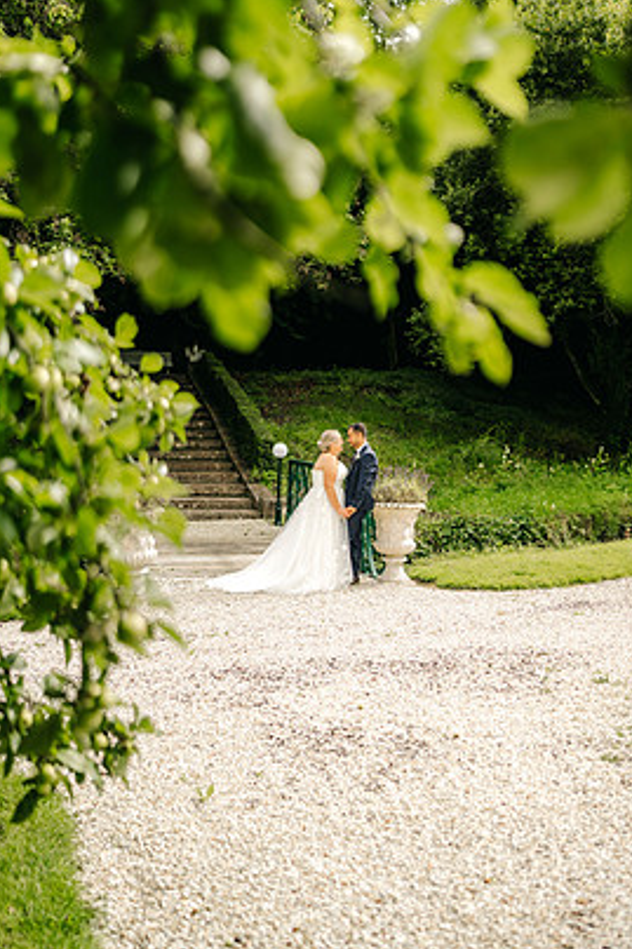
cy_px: 460
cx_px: 338
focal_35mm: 39
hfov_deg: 34.2
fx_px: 1028
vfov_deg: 49.6
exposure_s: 1/4000
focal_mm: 35
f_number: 1.4
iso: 100
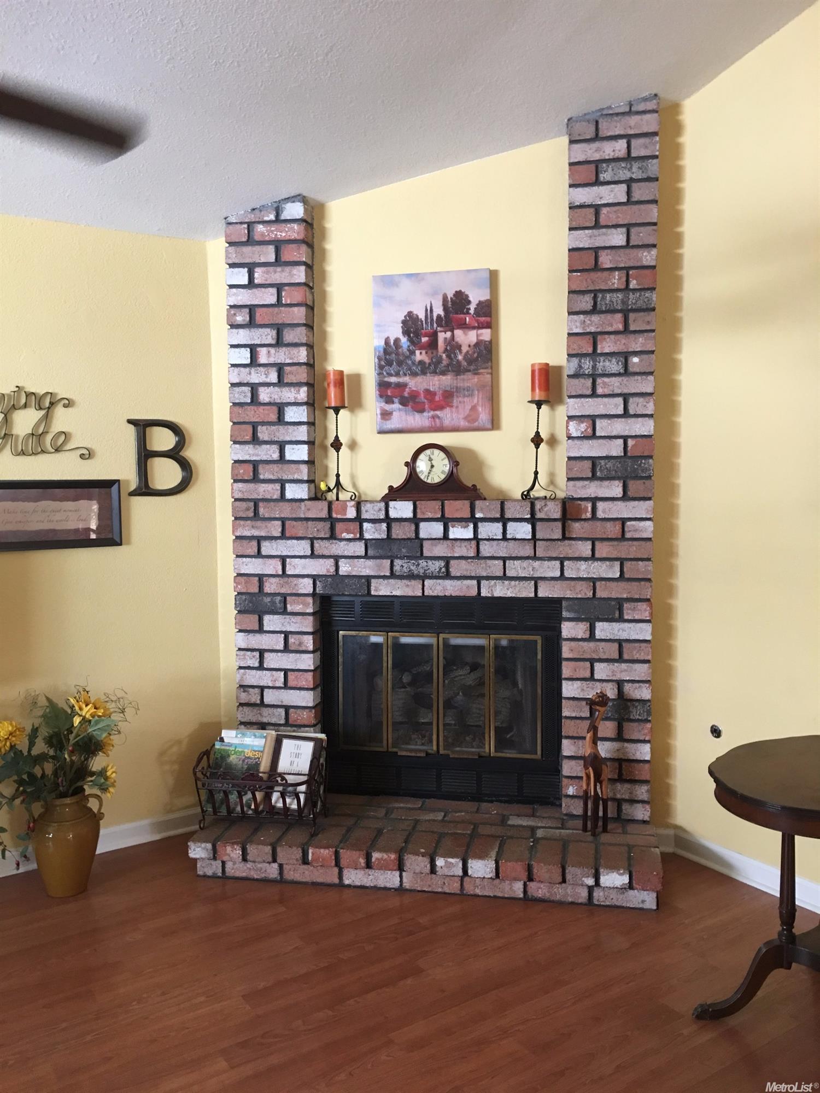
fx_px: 916
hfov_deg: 48.2
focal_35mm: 29
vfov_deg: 61.7
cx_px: 410
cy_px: 546
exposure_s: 1/15
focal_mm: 4.15
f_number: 2.2
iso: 50
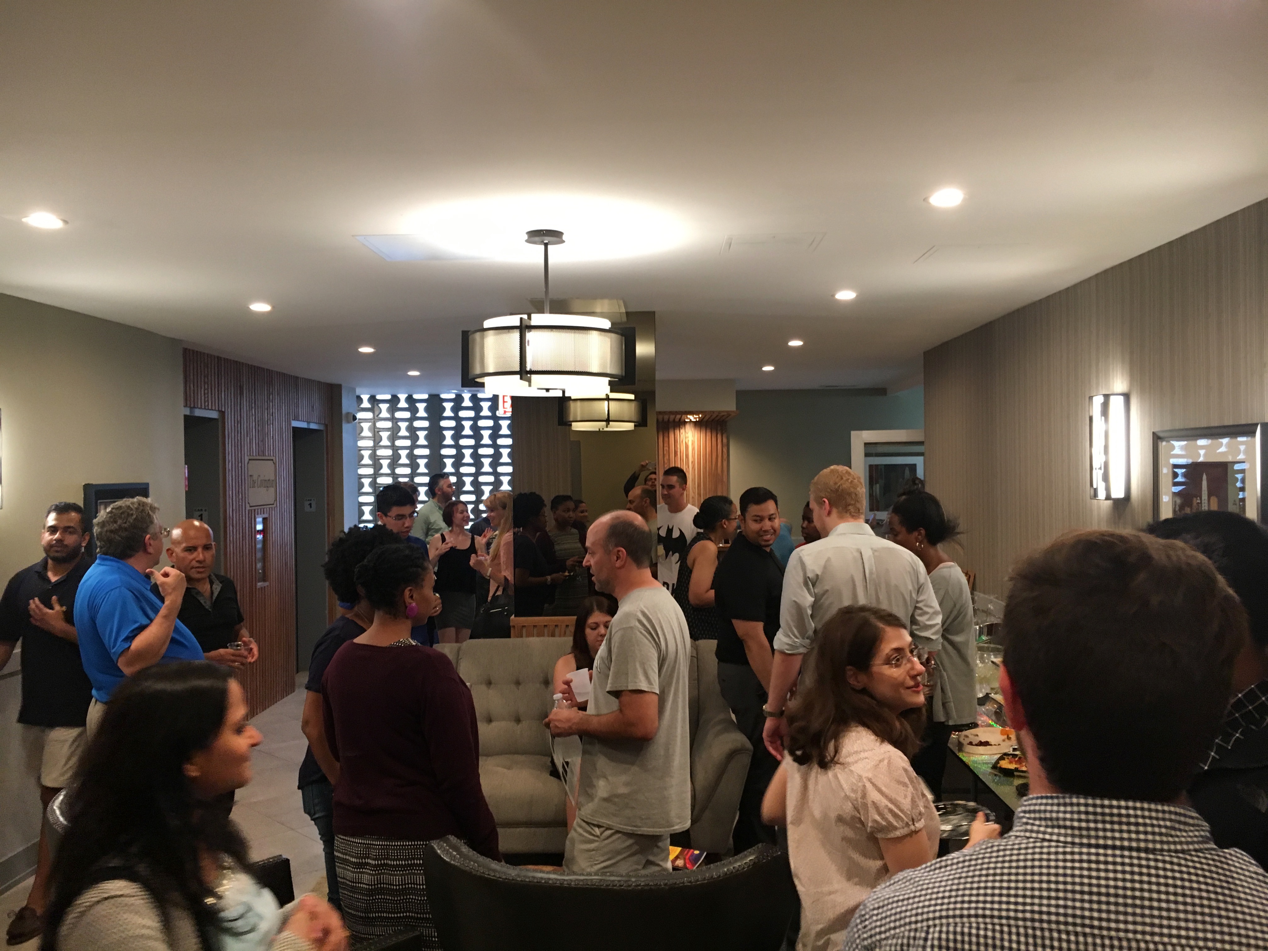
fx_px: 1062
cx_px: 634
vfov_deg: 48.2
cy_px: 476
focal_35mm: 29
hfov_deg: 61.7
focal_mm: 4.15
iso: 125
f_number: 2.2
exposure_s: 1/30
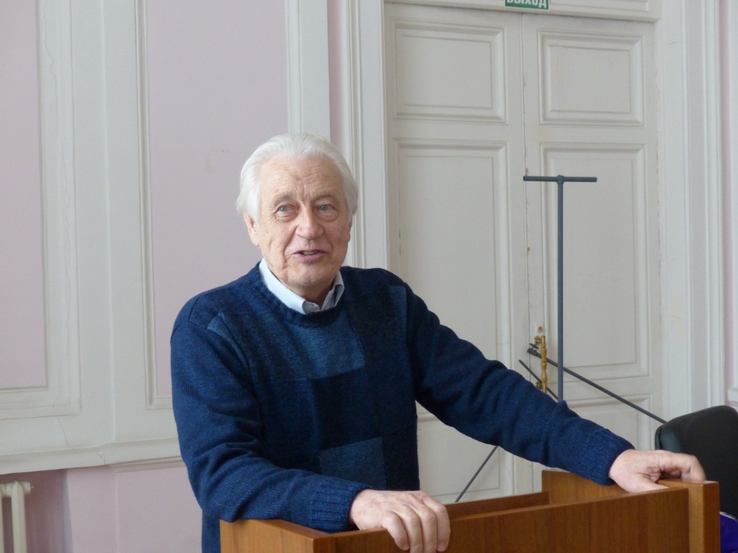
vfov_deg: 29.1
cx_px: 369
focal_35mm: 50
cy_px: 276
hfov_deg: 38.2
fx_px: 1066
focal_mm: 9.1
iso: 400
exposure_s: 1/40
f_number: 2.8
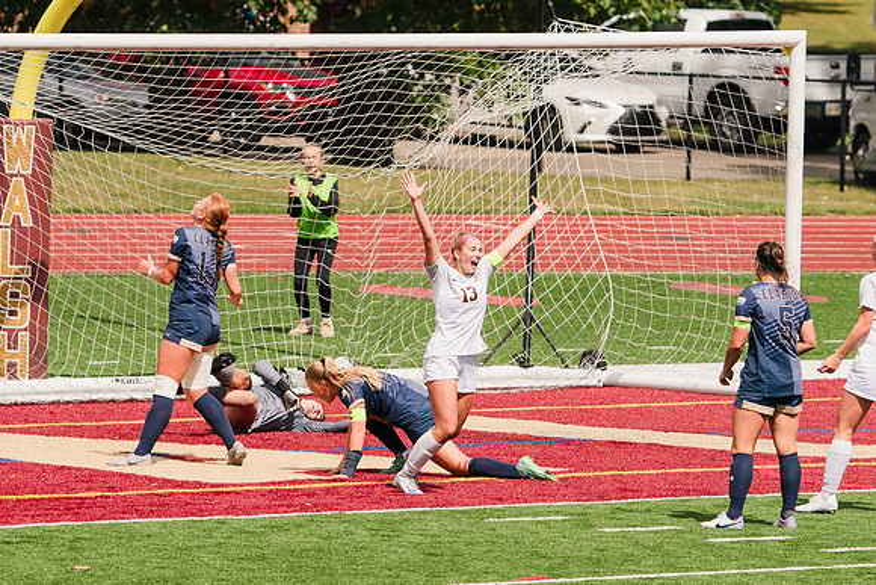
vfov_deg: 3.0
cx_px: 429
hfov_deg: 4.5
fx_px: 11263
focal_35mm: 463
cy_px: 362
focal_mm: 280
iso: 200
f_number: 5.6
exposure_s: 1/1600
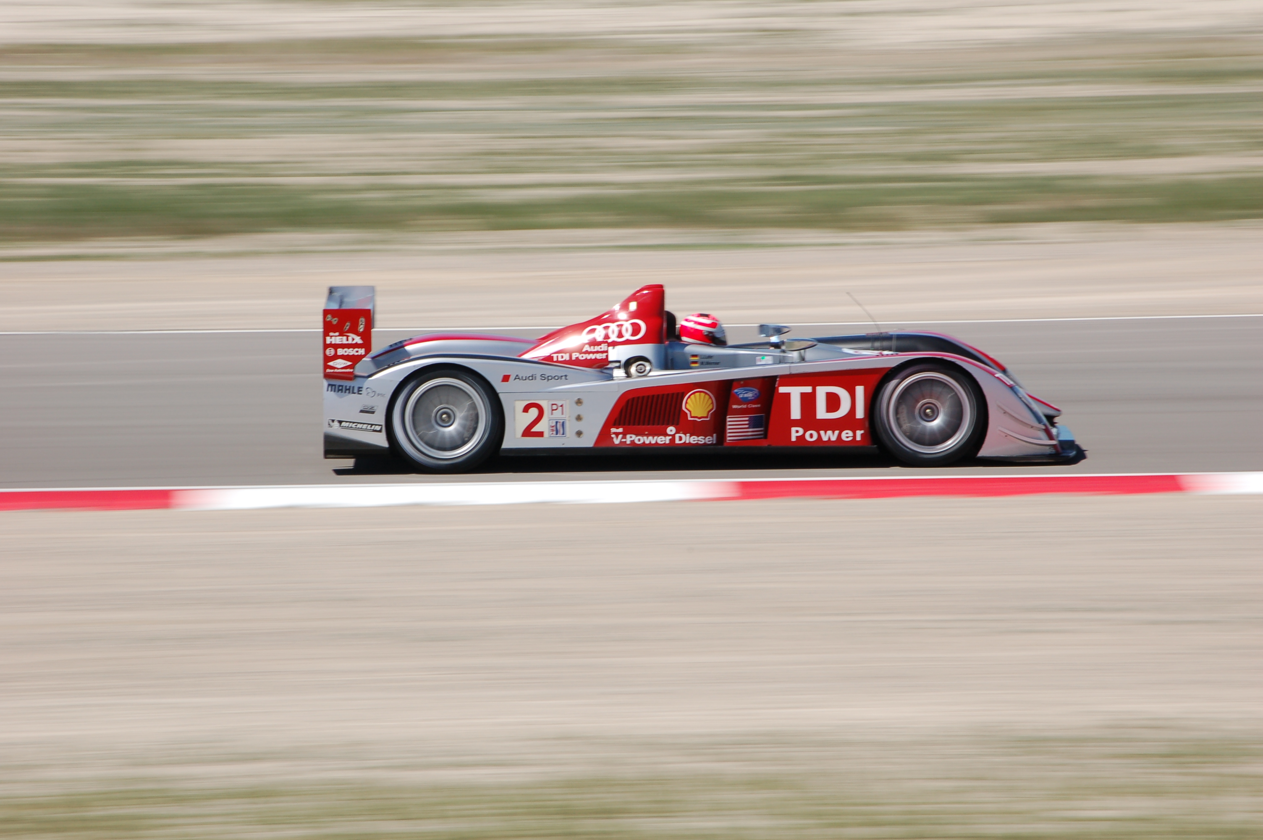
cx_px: 632
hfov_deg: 6.9
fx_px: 10516
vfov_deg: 4.6
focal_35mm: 300
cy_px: 420
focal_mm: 200
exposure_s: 1/125
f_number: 22
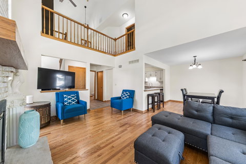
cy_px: 82
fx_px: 82
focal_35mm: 12
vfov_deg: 90.0
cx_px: 123
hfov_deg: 112.6
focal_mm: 12
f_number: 10
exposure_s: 1/3.33
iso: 200
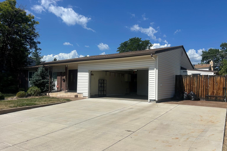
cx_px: 116
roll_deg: +1.0
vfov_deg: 46.3
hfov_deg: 65.5
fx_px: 177
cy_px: 85
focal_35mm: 28
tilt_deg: +2.5
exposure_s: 1/7463
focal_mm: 5.7
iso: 50
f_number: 1.5
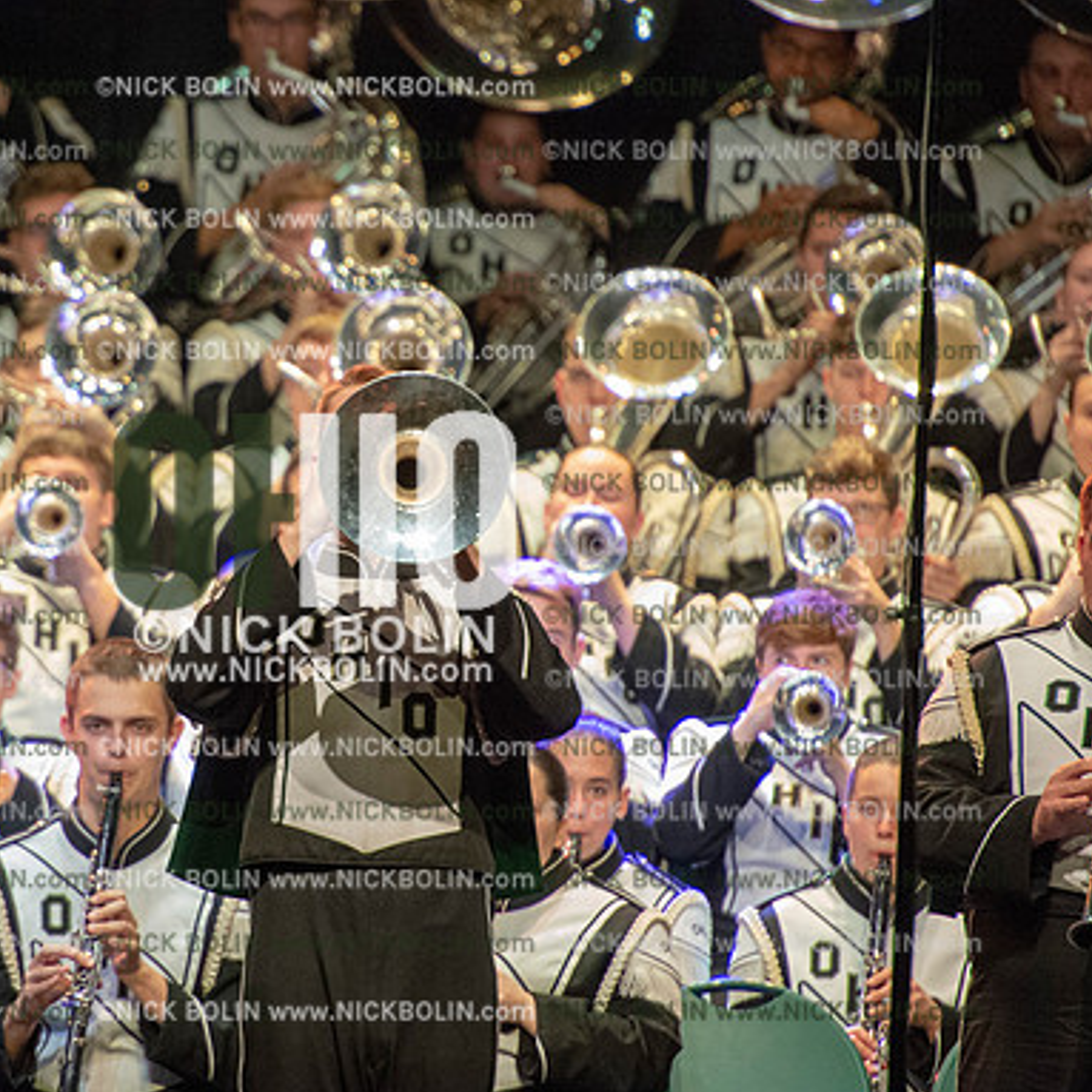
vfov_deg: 3.4
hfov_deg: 3.4
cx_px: 314
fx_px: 18345
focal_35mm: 514
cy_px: 547
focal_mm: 400
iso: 8000
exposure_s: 1/250
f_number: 5.6
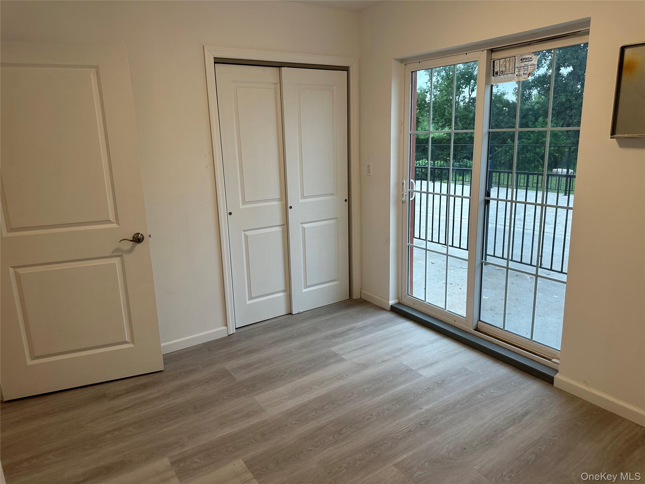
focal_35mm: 24
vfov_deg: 56.8
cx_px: 322
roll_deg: +1.1
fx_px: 447
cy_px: 242
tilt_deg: -12.5
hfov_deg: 71.6
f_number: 1.78
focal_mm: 6.86
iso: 125
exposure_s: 1/120
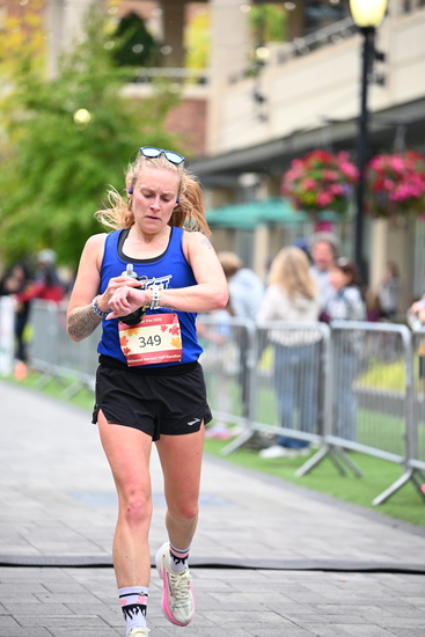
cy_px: 318
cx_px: 212
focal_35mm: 130
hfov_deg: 10.6
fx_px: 2300
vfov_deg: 15.8
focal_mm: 130
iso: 1250
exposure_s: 1/1600
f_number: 2.8
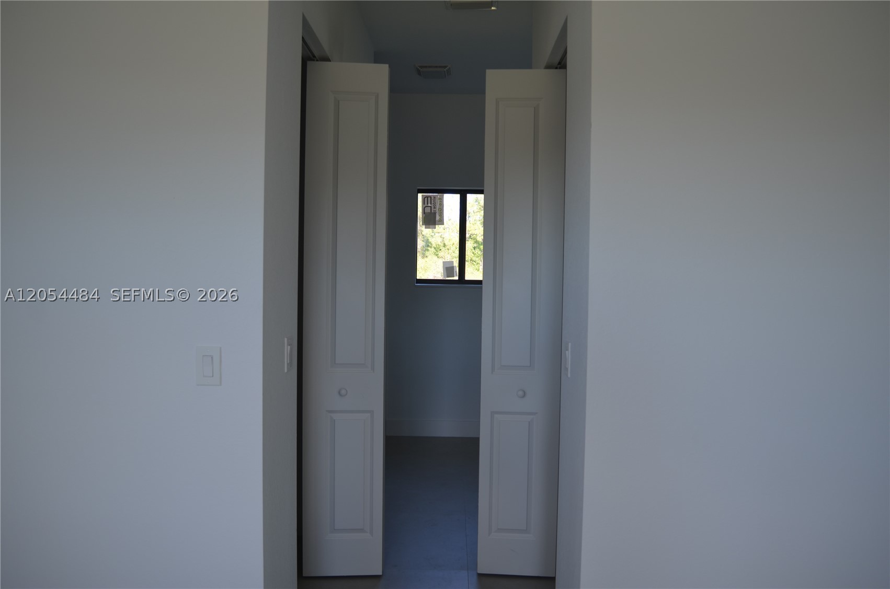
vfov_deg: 47.7
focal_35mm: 27
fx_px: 666
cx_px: 445
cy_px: 294
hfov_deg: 67.5
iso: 100
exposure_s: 1/60
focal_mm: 18
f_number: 4
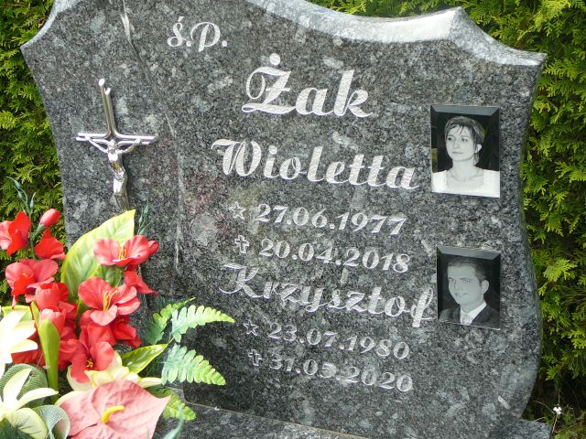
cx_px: 293
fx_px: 880
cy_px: 220
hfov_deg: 36.8
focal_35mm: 52
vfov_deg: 28.0
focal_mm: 7.8
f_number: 3.4
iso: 80
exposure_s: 1/400
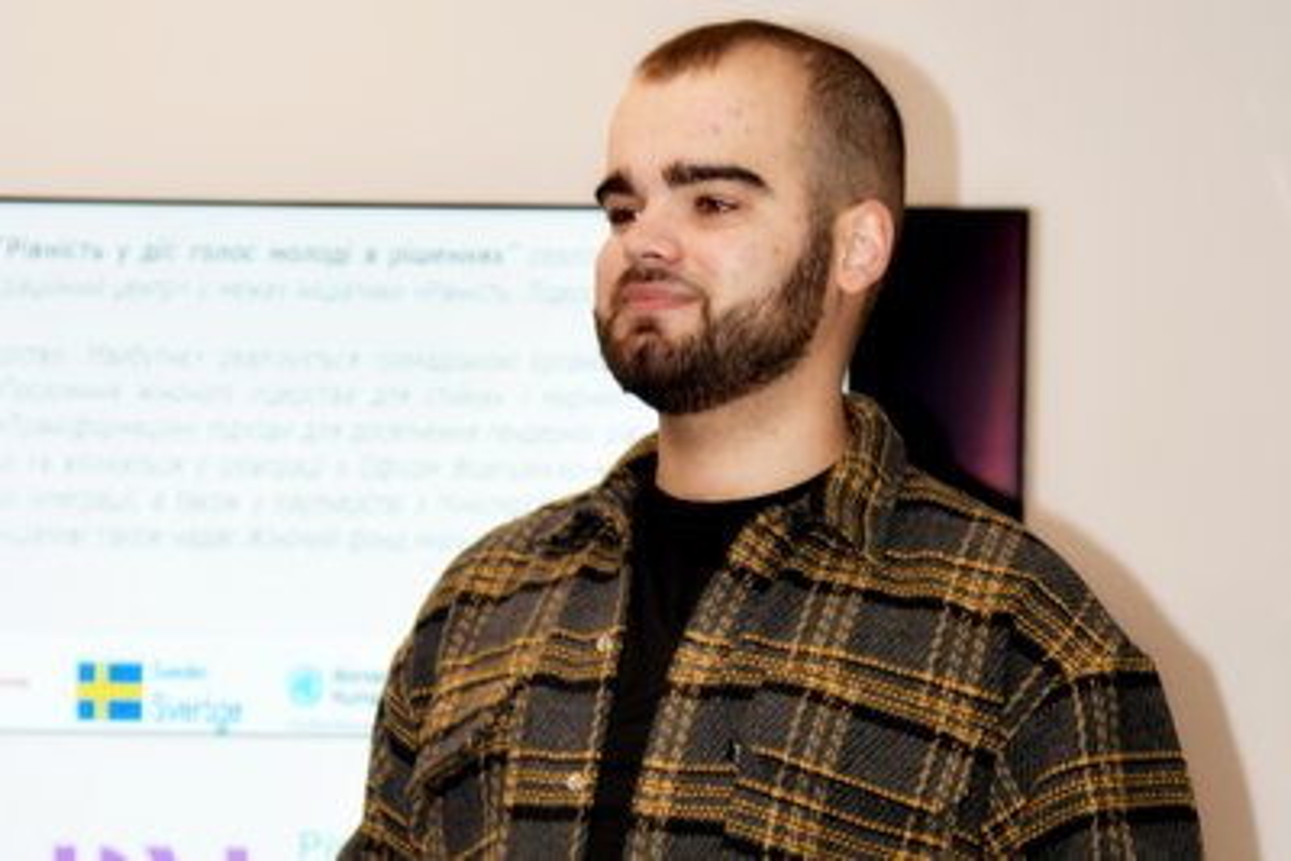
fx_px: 4197
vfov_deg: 11.7
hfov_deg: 17.5
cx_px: 646
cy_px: 430
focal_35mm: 117
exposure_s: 1/60
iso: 450
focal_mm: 78
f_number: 4
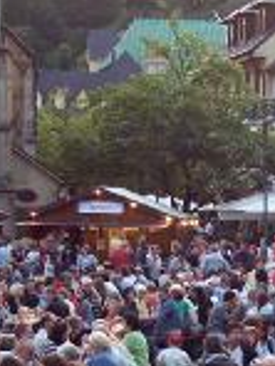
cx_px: 389
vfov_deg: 14.6
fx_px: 1398
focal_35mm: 132
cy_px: 414
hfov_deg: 10.9
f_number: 3.4
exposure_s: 1/30
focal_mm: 8
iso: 140
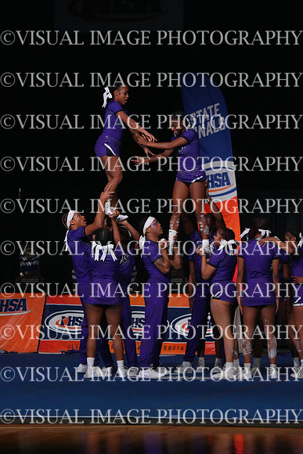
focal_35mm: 180
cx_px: 152
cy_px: 227
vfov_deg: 11.4
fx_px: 2271
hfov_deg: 7.6
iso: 16000
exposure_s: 1/1250
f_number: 5.6
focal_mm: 180
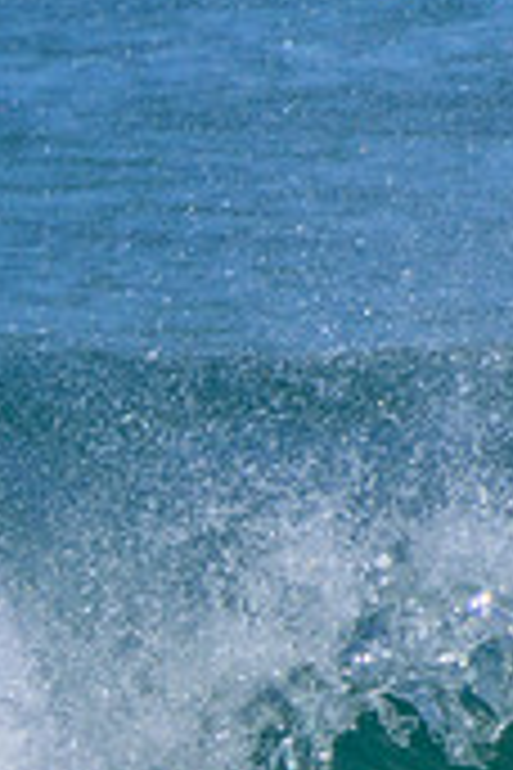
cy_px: 780
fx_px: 66578
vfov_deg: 0.7
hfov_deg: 0.4
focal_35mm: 3115
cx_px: -743
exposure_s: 1/2000
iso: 800
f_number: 11
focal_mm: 800
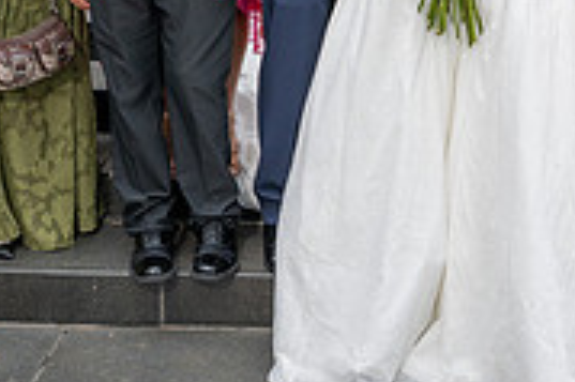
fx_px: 1245
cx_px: 321
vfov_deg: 16.7
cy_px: -88
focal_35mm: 78
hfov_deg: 26.0
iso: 200
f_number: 5.6
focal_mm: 24
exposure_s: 1/200
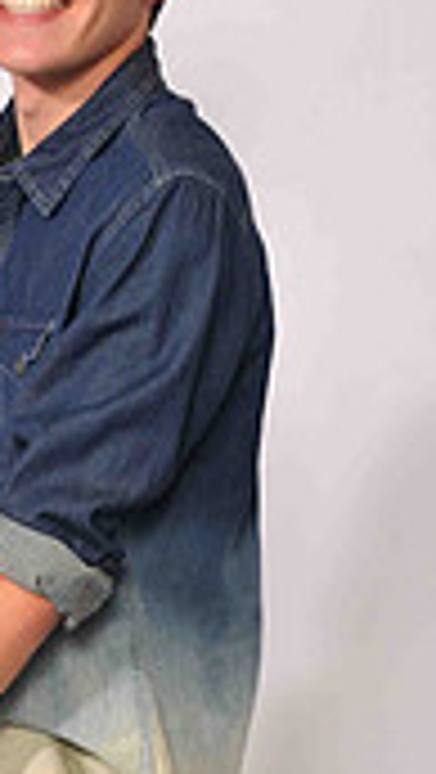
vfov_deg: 16.6
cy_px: 698
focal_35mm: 127
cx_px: 43
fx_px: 2613
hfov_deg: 9.5
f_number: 5
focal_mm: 31
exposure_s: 1/160
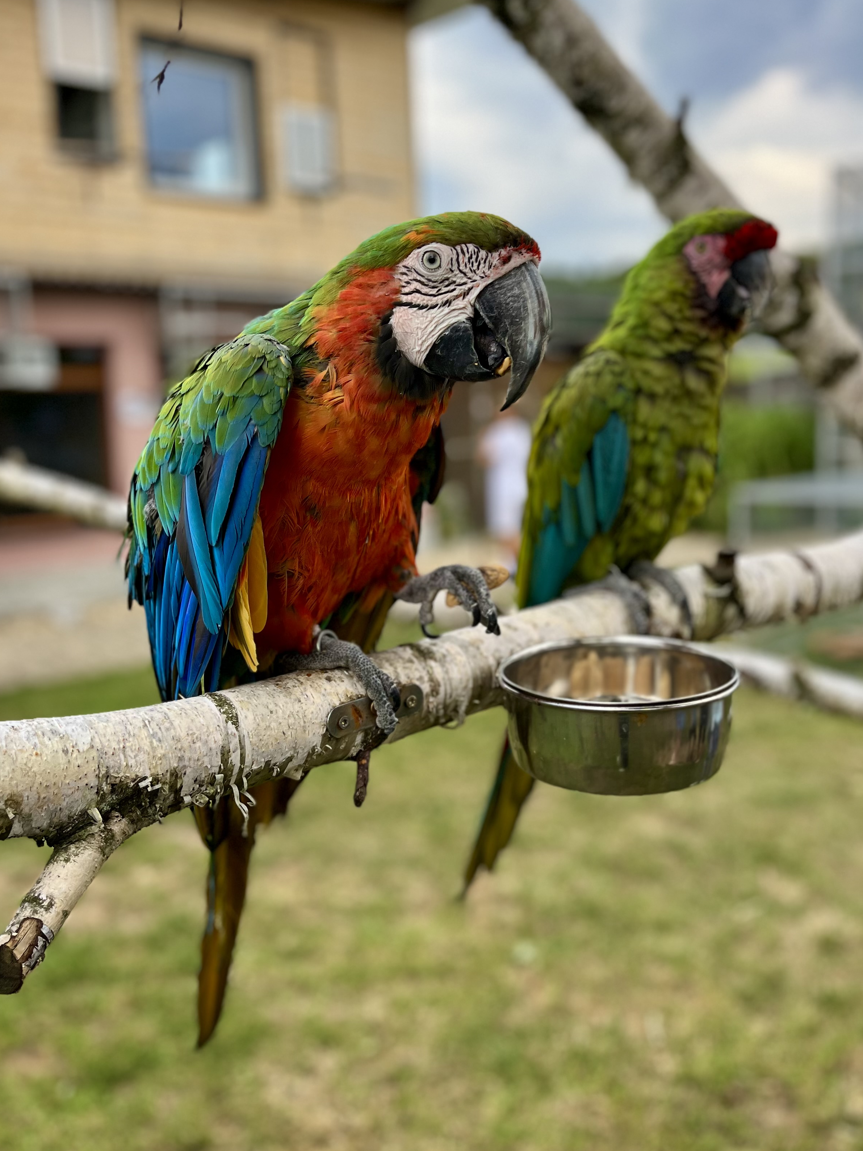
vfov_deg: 55.3
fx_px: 1097
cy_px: 552
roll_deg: +2.3
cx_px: 445
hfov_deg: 42.9
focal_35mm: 33
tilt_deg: -7.9
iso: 50
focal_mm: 5.1
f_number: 1.6
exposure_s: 1/483
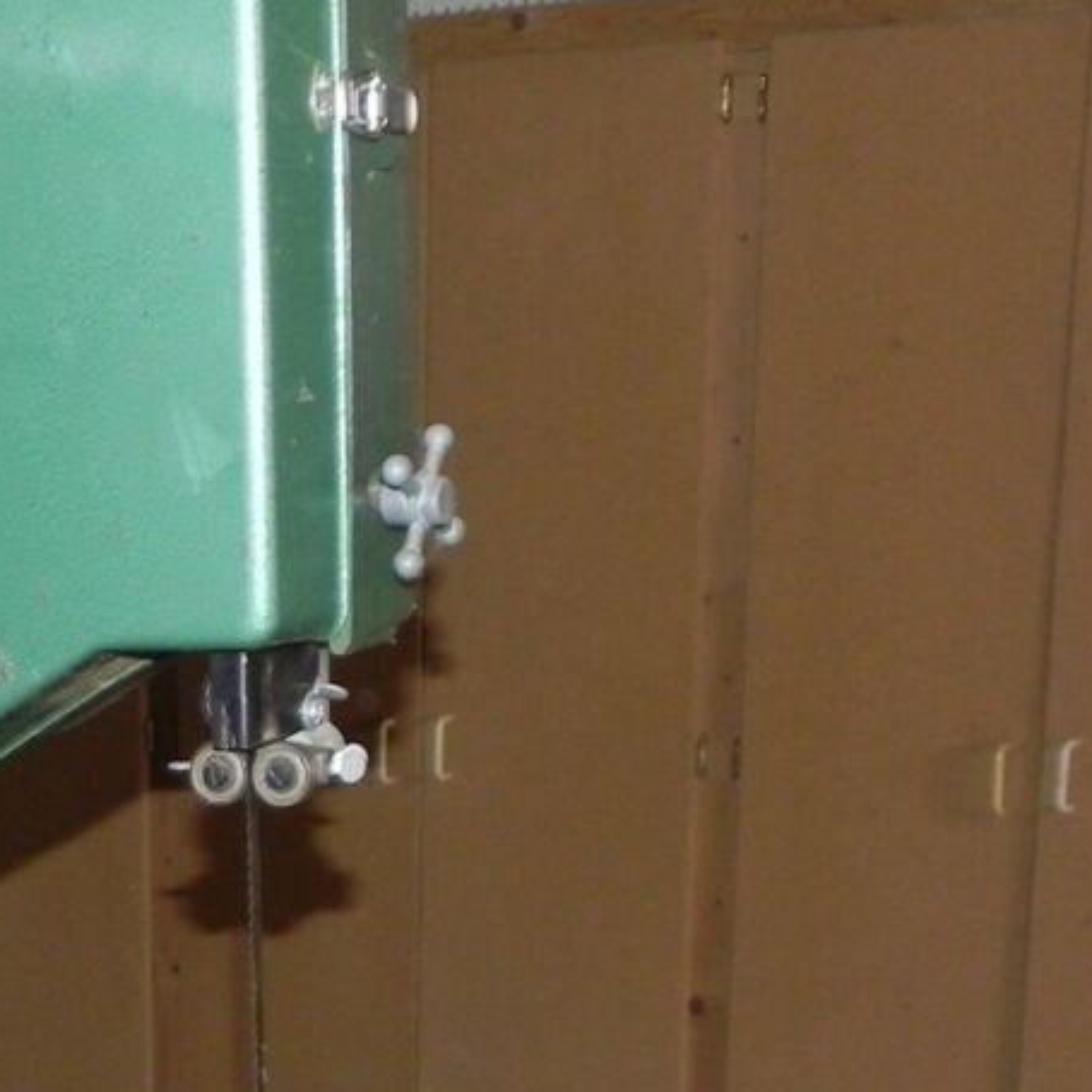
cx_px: 140
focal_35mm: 81
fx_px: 2891
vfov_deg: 20.5
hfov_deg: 21.0
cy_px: 1155
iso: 200
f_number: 2.8
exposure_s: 1/30
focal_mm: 4.6
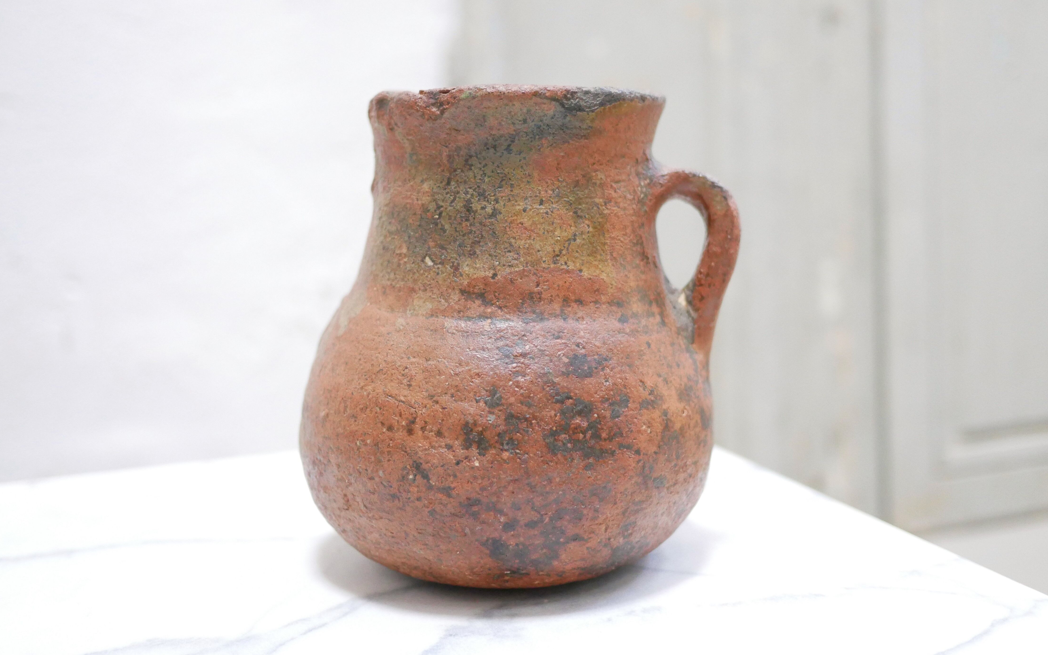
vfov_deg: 29.9
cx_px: 522
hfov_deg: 46.2
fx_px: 1228
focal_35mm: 43
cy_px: 300
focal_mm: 20
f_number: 1.7
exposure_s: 1/60
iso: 2000
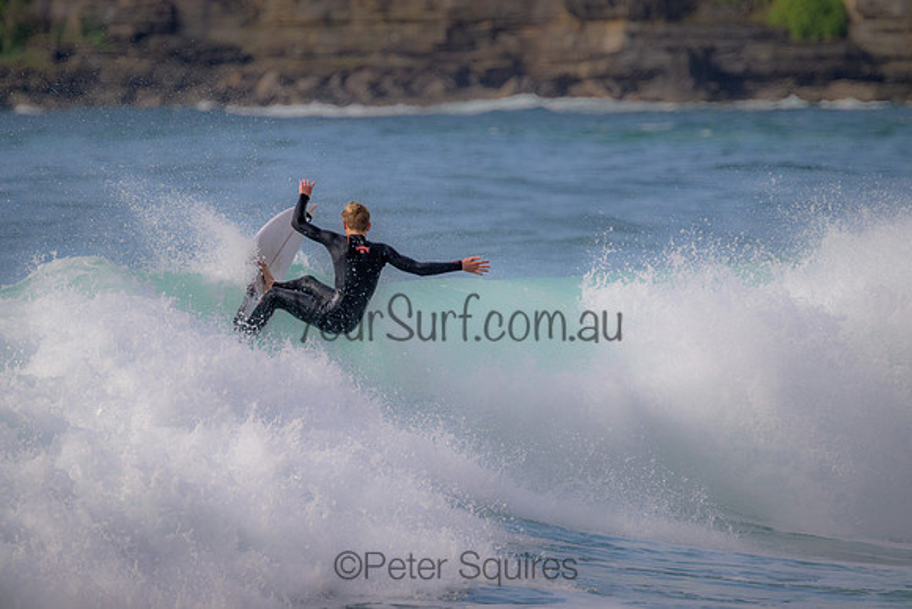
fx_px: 20270
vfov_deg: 1.7
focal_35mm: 800
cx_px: 456
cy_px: 304
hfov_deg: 2.6
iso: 1100
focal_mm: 800
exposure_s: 1/2000
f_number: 11
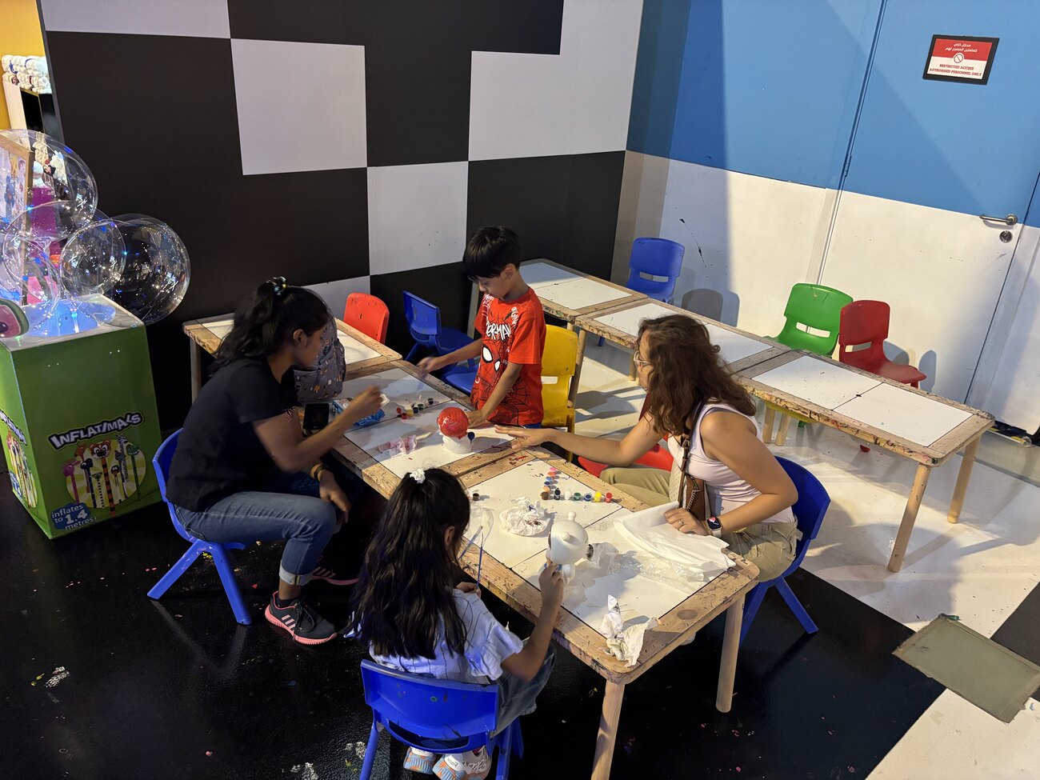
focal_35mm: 26
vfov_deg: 53.1
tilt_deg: -24.0
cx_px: 520
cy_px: 390
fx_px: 781
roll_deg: -4.1
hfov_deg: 67.3
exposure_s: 1/25
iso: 640
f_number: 1.6
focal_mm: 5.96
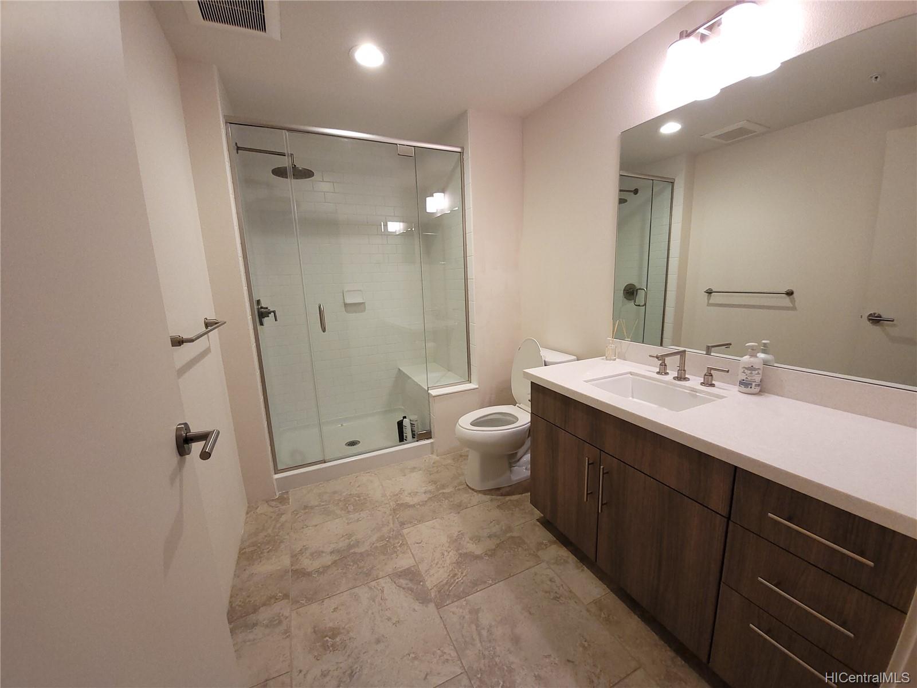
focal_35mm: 13
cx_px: 458
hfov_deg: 106.2
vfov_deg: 89.9
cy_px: 344
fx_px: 344
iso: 125
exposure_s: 1/24
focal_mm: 1.74
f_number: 2.2
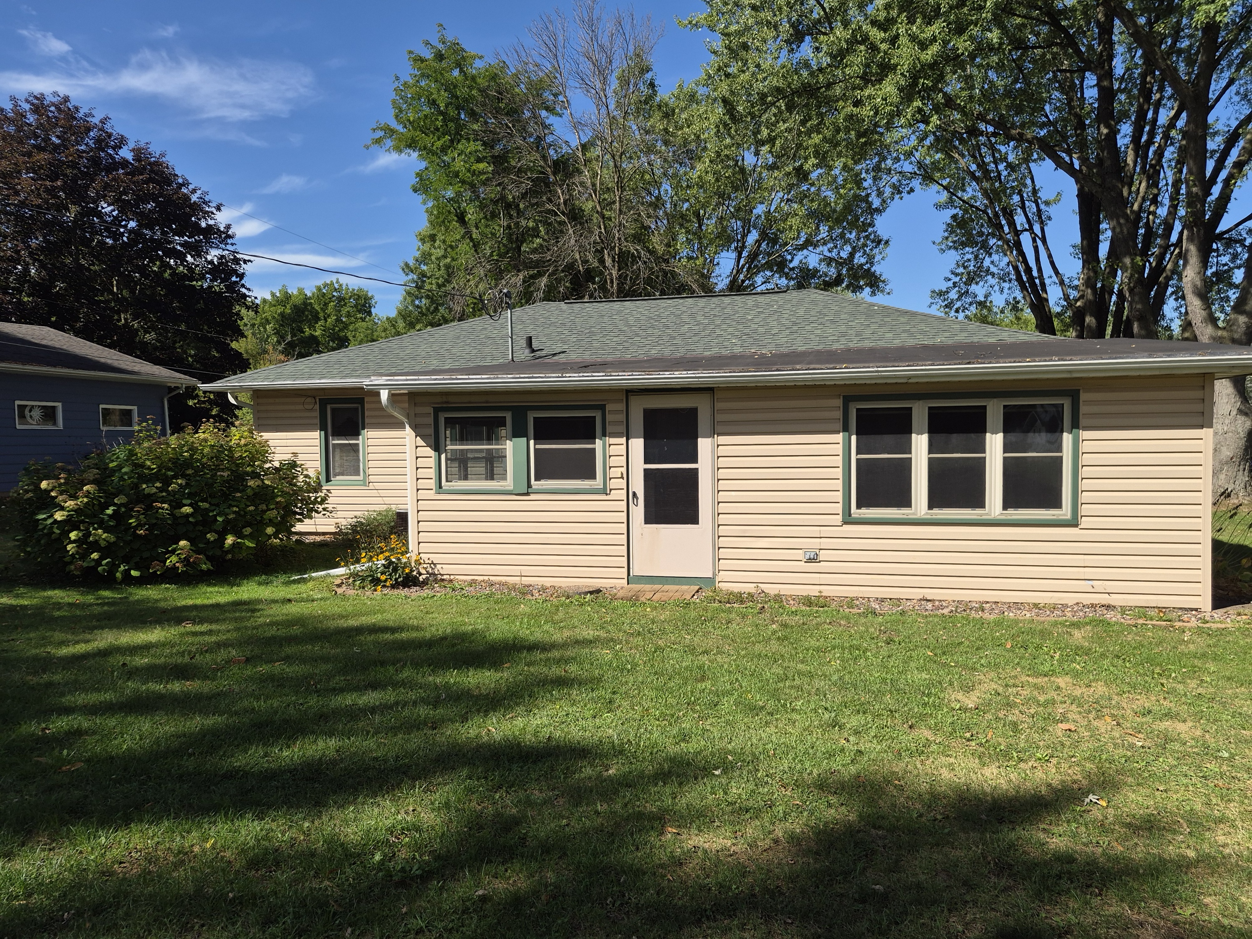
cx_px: 626
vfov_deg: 58.9
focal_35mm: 23
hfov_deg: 73.9
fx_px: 832
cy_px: 470
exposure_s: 1/4928
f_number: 1.8
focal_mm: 5.4
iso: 80
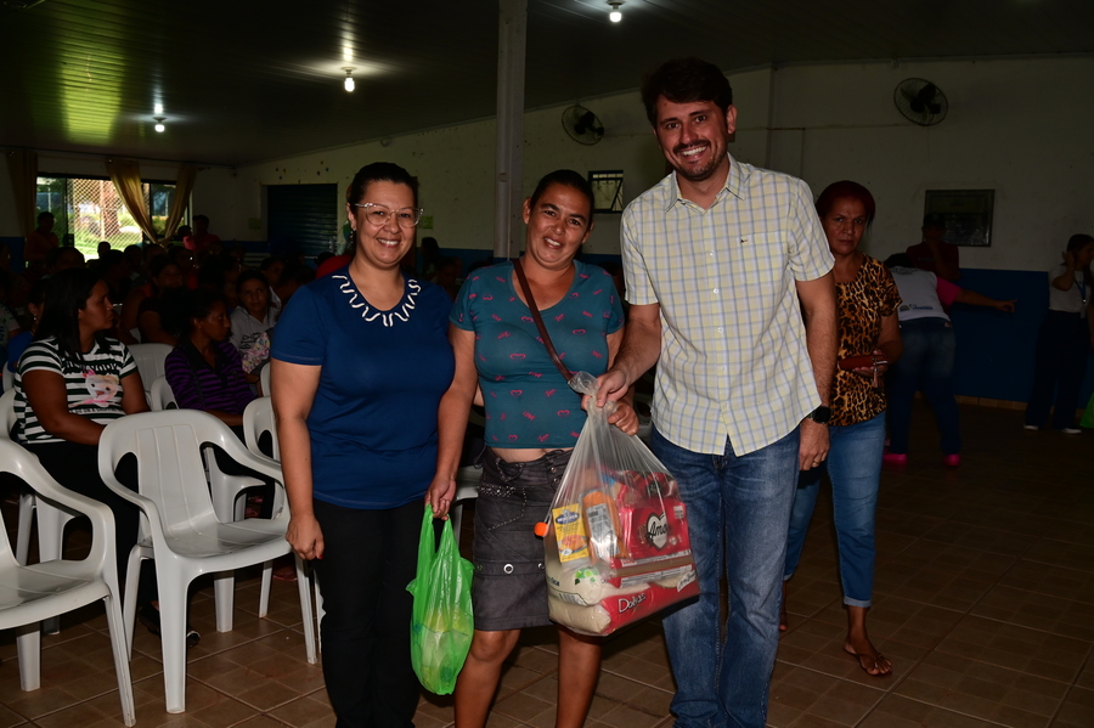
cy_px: 364
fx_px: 1033
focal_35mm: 34
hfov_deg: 55.8
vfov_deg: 38.8
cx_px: 547
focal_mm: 34
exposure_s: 1/100
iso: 400
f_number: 8
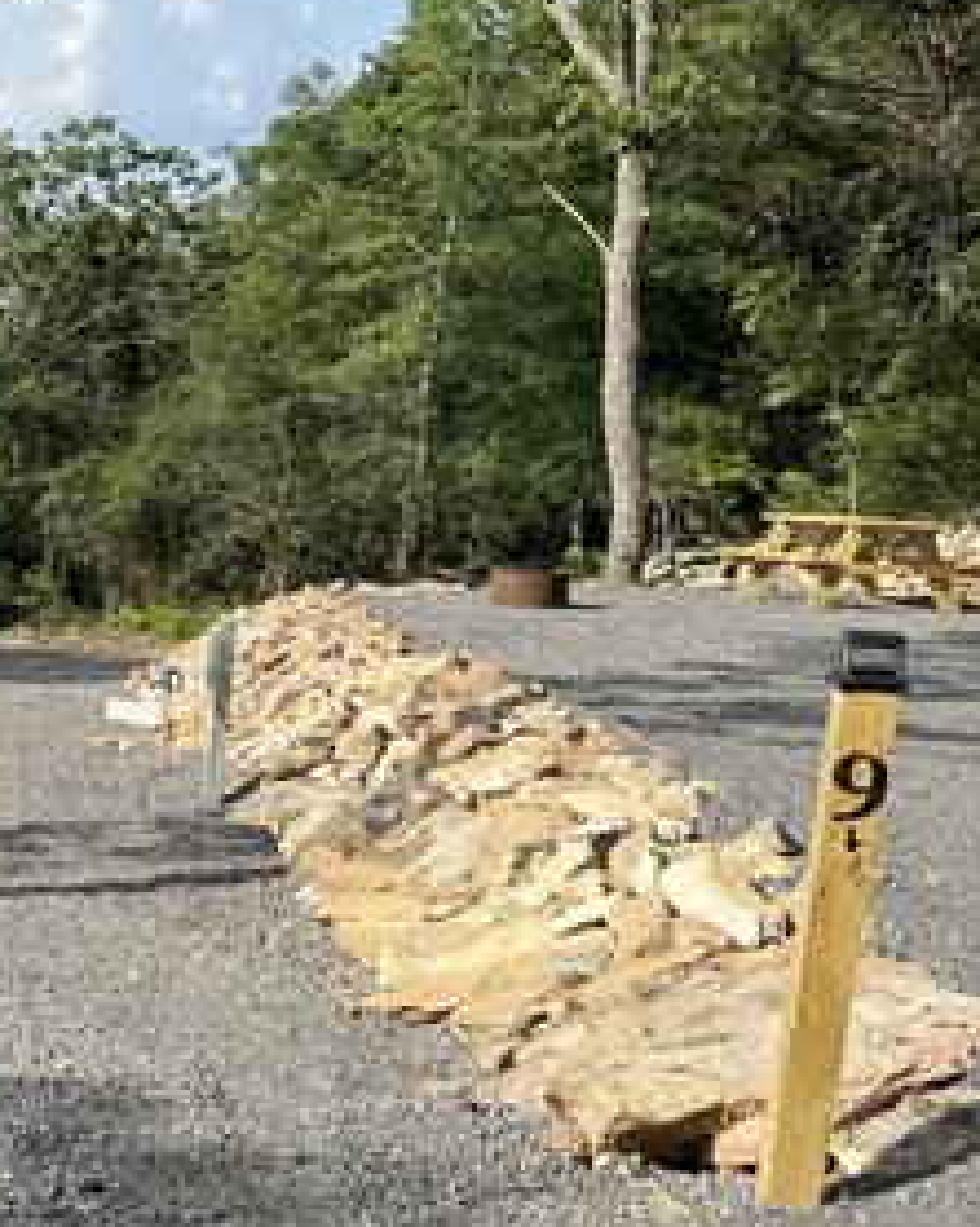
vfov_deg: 34.7
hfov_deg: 24.1
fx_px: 1960
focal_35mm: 54
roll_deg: -2.5
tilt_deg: -10.9
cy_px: 711
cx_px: -340
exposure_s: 1/2299
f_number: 1.78
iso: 80
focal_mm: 6.76
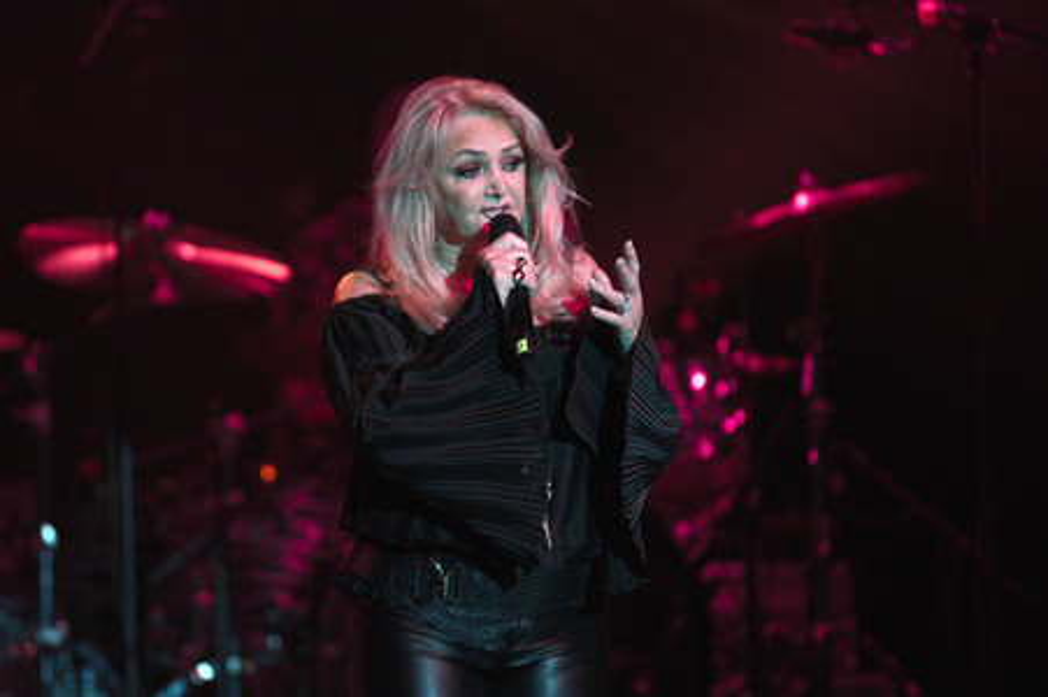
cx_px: 524
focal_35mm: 300
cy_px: 348
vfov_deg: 4.6
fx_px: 8727
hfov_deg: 6.9
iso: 1600
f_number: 2.8
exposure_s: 1/320
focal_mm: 300
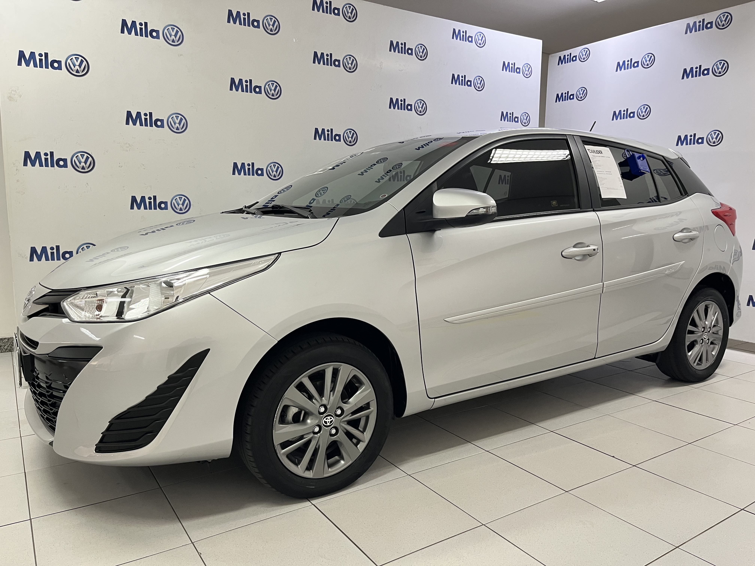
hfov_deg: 67.3
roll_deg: -0.5
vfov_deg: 53.1
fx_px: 567
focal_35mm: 26
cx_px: 378
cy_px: 283
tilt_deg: -7.6
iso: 125
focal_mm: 5.1
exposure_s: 1/60
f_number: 1.6
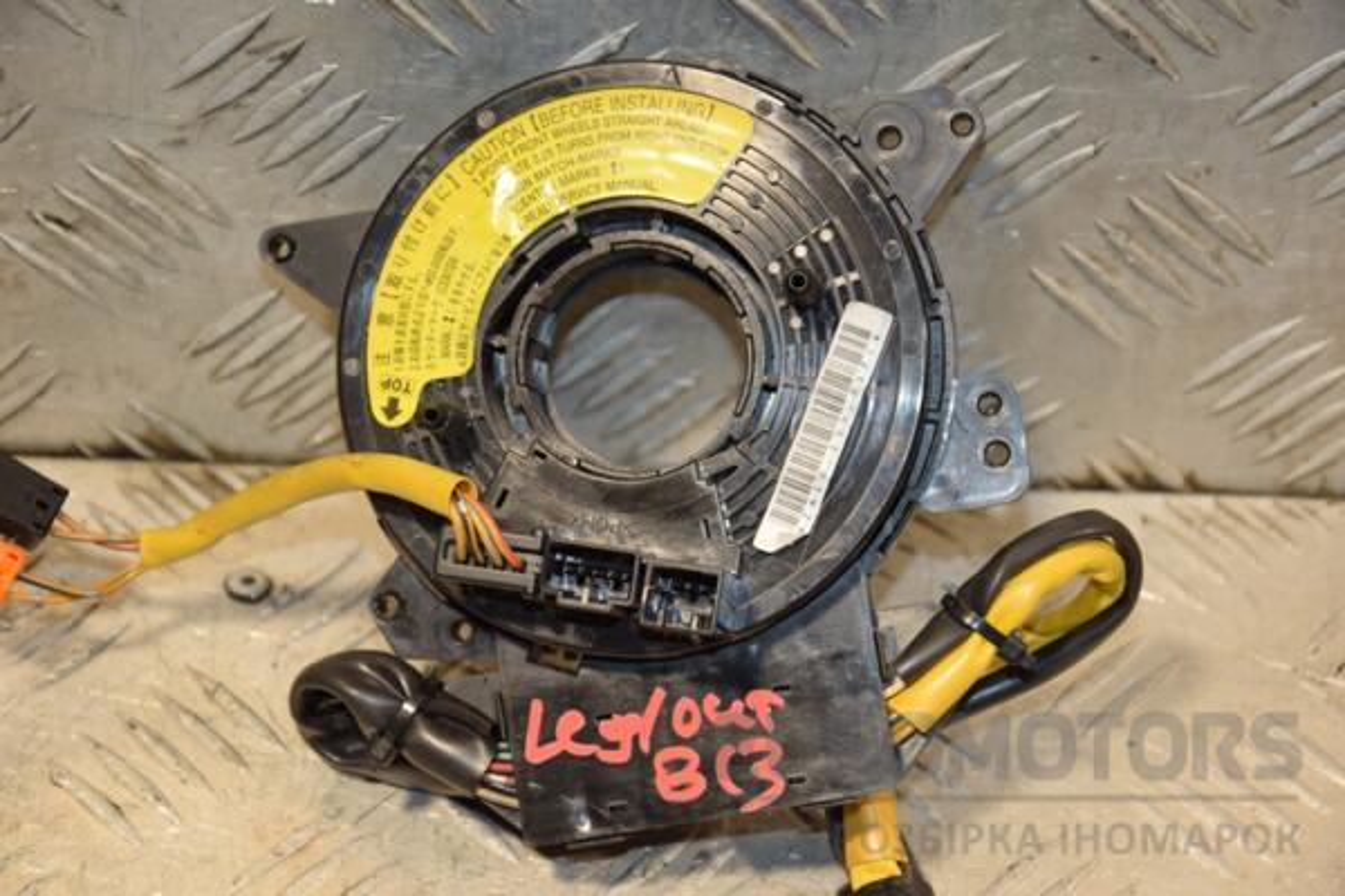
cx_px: 672
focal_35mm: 112
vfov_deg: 12.2
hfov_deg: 18.2
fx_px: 4203
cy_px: 448
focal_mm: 75
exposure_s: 1/200
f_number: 5.3
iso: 800
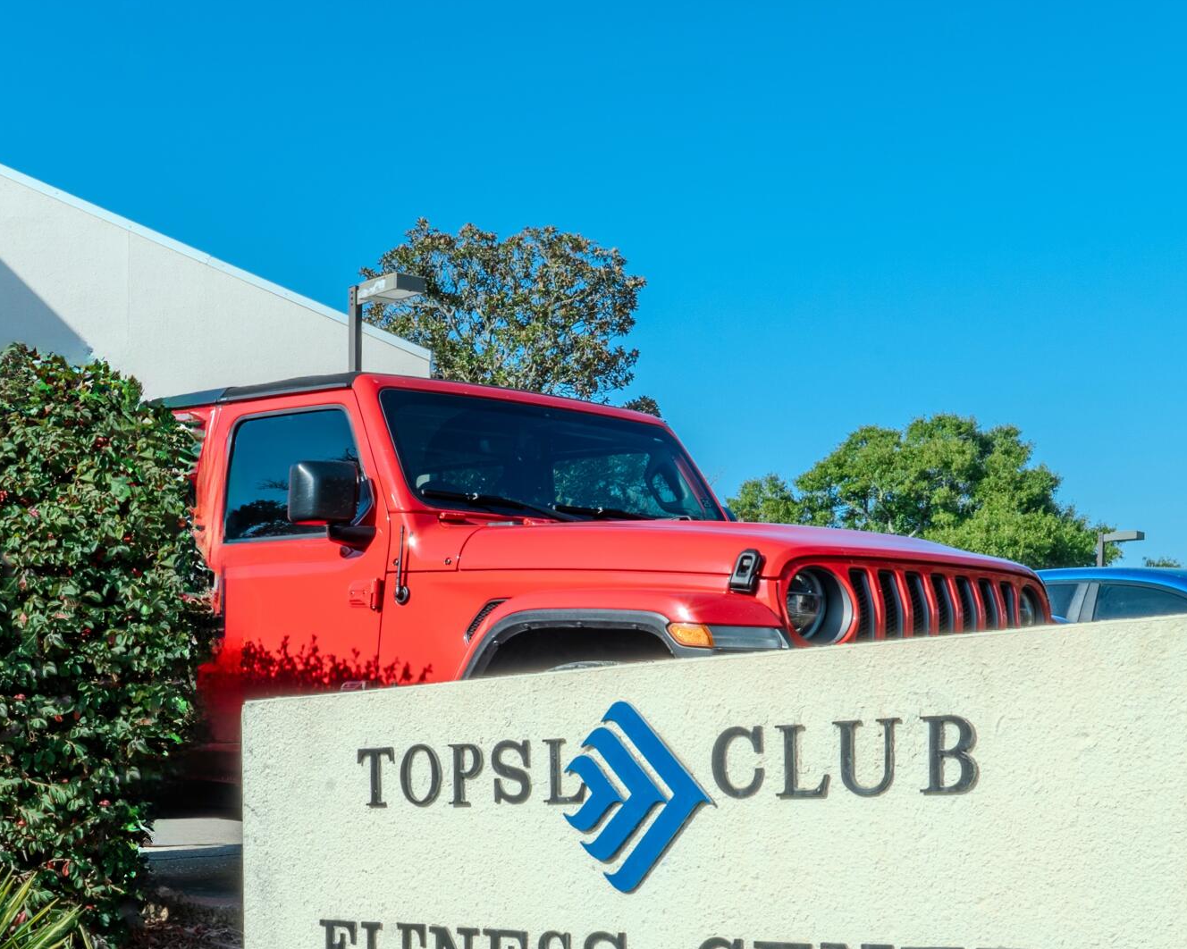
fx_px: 1899
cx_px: 322
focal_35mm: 54
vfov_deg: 27.9
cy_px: 630
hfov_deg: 34.1
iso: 200
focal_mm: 25.5
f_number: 22
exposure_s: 1/100
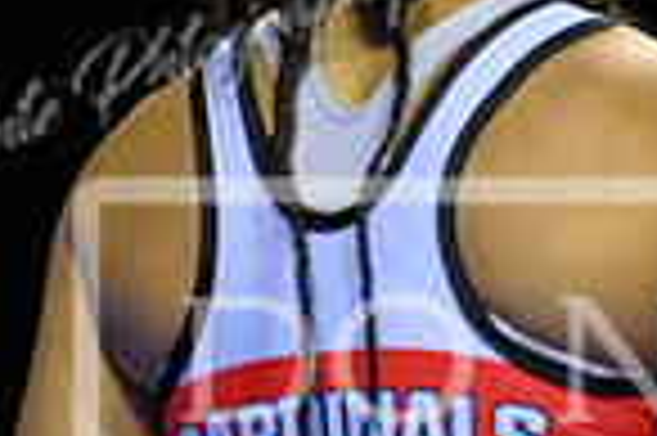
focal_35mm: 939
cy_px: 278
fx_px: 17117
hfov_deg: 2.2
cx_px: 838
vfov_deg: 1.5
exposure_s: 1/800
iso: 1600
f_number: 2.8
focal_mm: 200
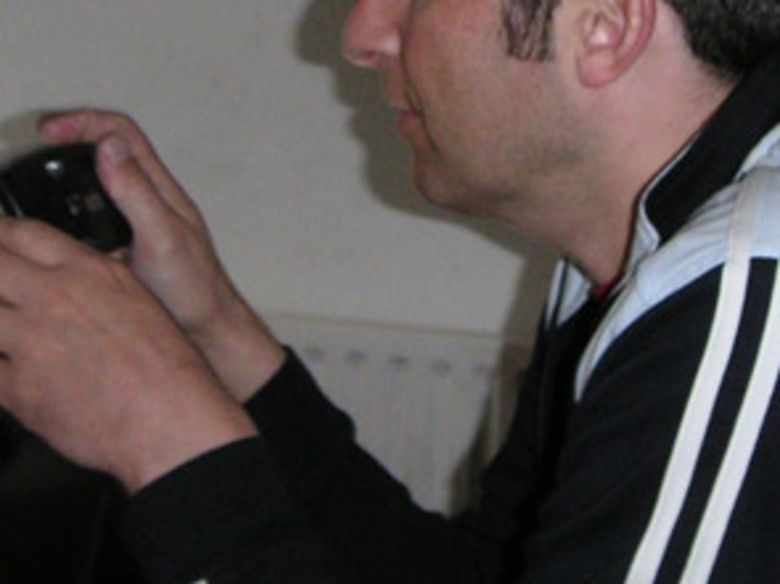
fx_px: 2185
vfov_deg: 15.1
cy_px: 95
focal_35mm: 97
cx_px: 460
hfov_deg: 20.2
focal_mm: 6.8
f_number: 2.9
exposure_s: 1/45
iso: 160
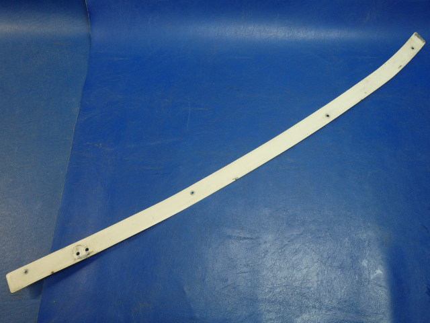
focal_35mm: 28
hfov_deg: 63.4
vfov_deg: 49.7
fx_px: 348
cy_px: 162
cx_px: 215
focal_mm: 5
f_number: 3.9
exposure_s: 1/30
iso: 250
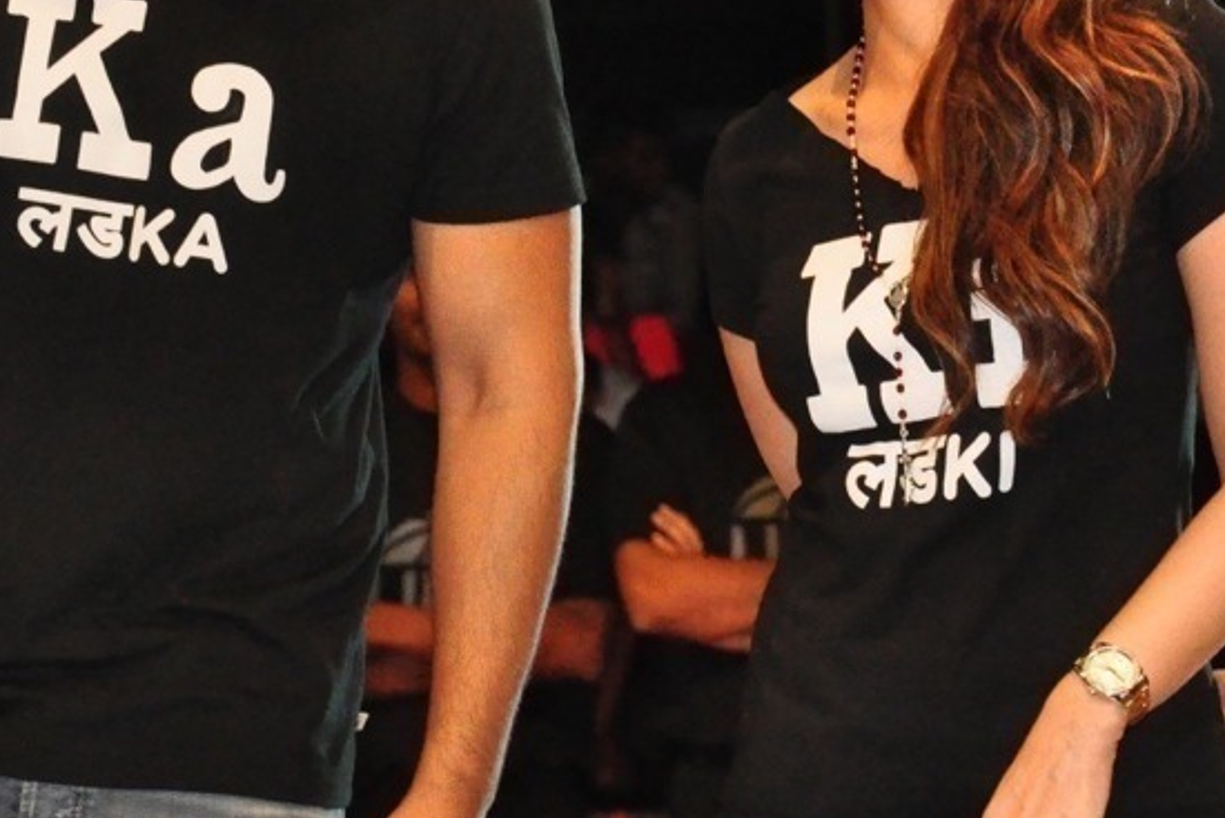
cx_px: 555
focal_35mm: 343
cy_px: 166
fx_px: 11677
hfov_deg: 6.0
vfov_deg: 4.0
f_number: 5.6
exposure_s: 1/125
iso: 3200
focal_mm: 105
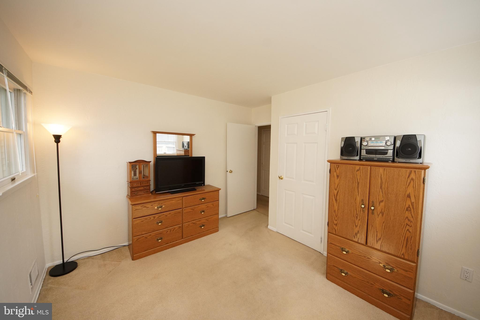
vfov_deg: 90.0
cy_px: 160
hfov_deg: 112.6
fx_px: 160
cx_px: 240
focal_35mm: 12
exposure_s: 1/125
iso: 800
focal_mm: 8
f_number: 6.3
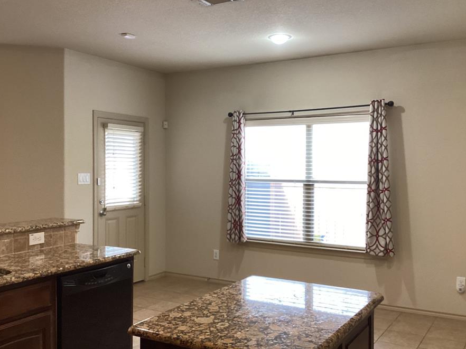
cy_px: 175
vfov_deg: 39.6
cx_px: 232
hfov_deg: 51.4
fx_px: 484
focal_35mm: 36
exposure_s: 1/60
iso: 125
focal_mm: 3.3
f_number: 2.4
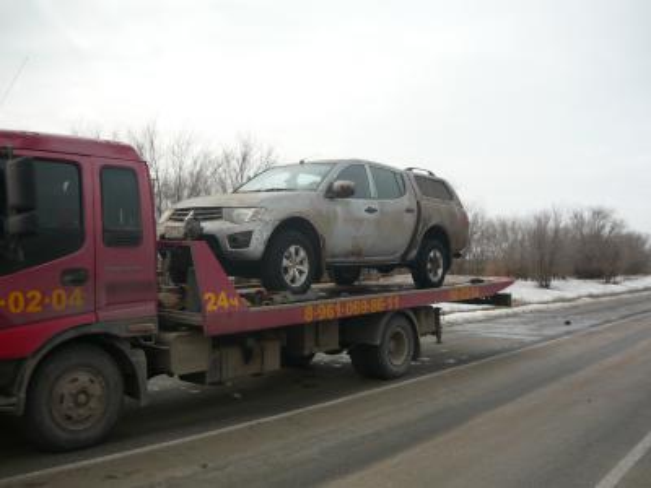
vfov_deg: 42.9
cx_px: 326
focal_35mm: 33
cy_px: 244
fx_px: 621
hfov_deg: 55.4
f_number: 8
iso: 100
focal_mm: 5.5
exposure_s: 1/160
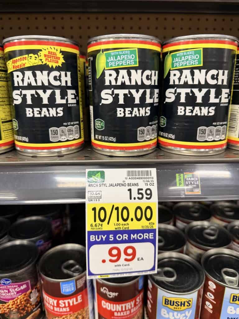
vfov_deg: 71.6
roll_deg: -0.1
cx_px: 120
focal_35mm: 24
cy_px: 160
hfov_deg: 56.8
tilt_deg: -18.0
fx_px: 221
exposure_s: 1/60
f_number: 1.78
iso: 160
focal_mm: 6.76
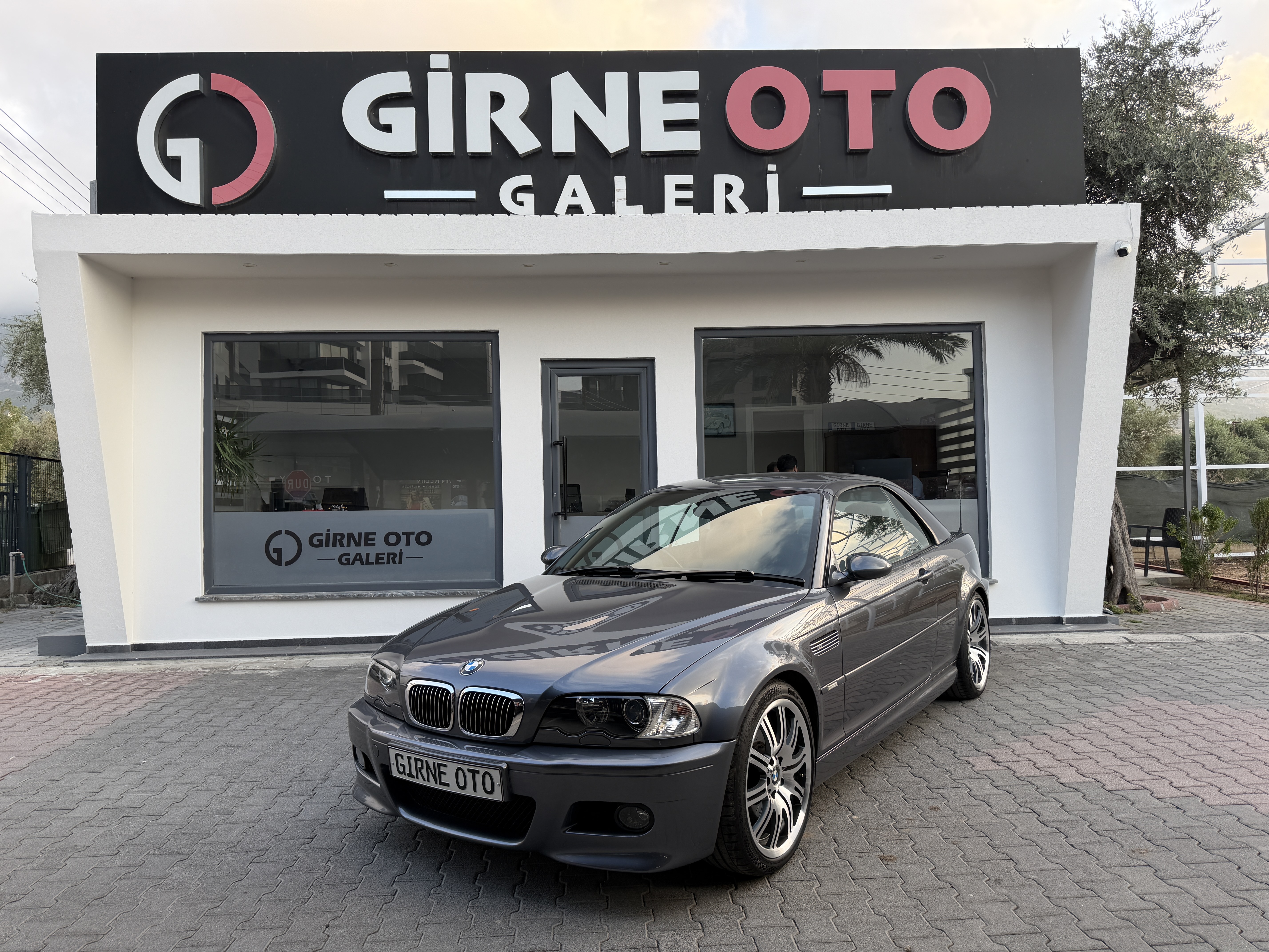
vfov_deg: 56.8
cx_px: 634
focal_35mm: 24
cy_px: 476
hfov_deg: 71.6
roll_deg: +1.5
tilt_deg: +1.6
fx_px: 880
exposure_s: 1/403
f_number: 1.78
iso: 80
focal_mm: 6.76
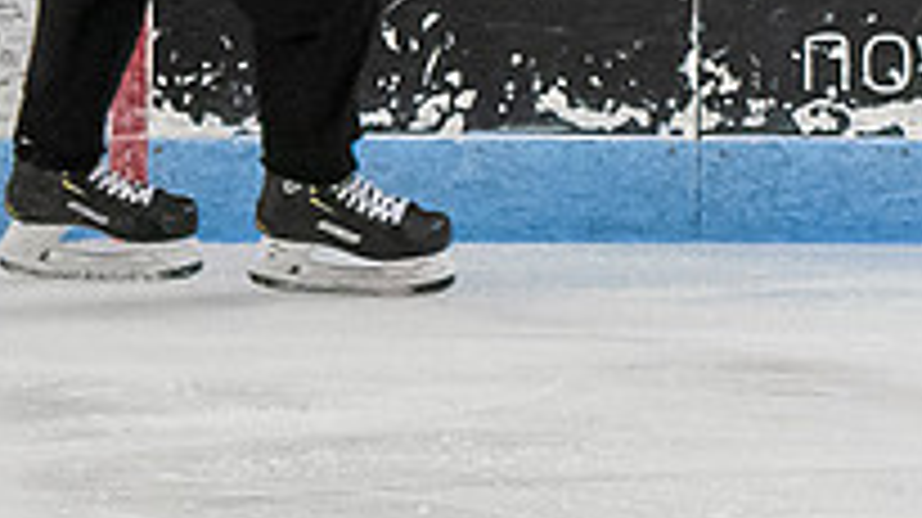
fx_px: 20254
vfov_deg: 1.5
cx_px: -508
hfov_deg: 2.6
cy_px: -70
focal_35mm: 829
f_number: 3.2
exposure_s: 1/800
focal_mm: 92
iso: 1250
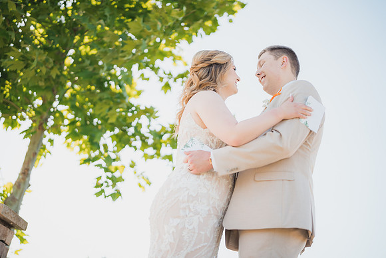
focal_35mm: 50
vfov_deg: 27.0
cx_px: 193
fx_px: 536
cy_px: 129
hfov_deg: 39.6
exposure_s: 1/2500
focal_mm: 50
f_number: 1.4
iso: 125
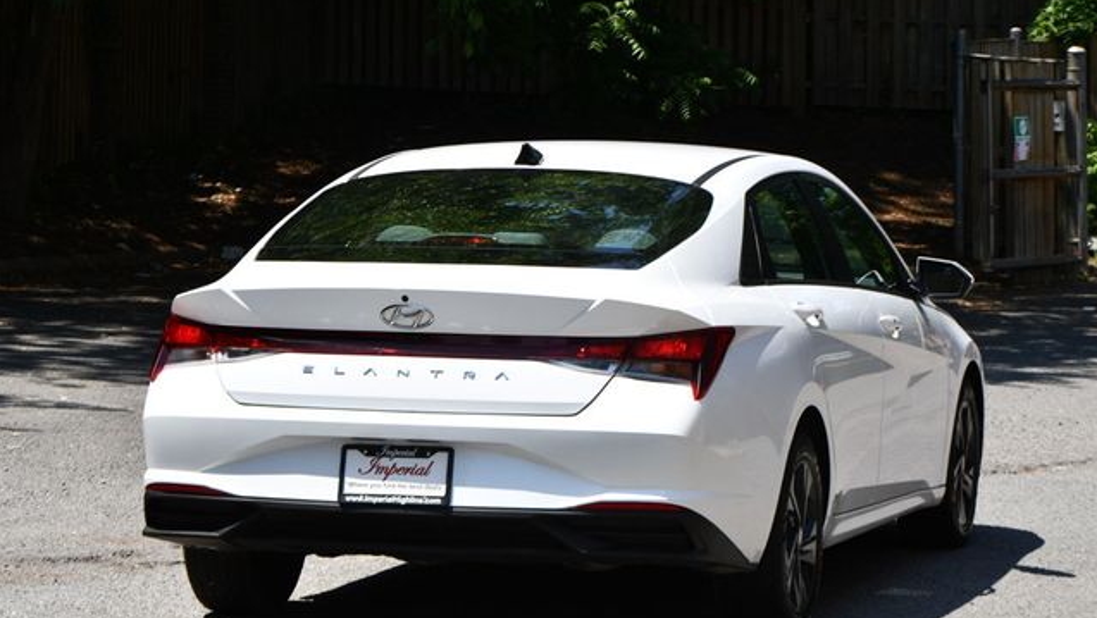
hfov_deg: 17.4
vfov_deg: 9.9
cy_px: 334
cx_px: 549
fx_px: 3579
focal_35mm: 123
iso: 110
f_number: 8
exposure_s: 1/250
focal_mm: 78
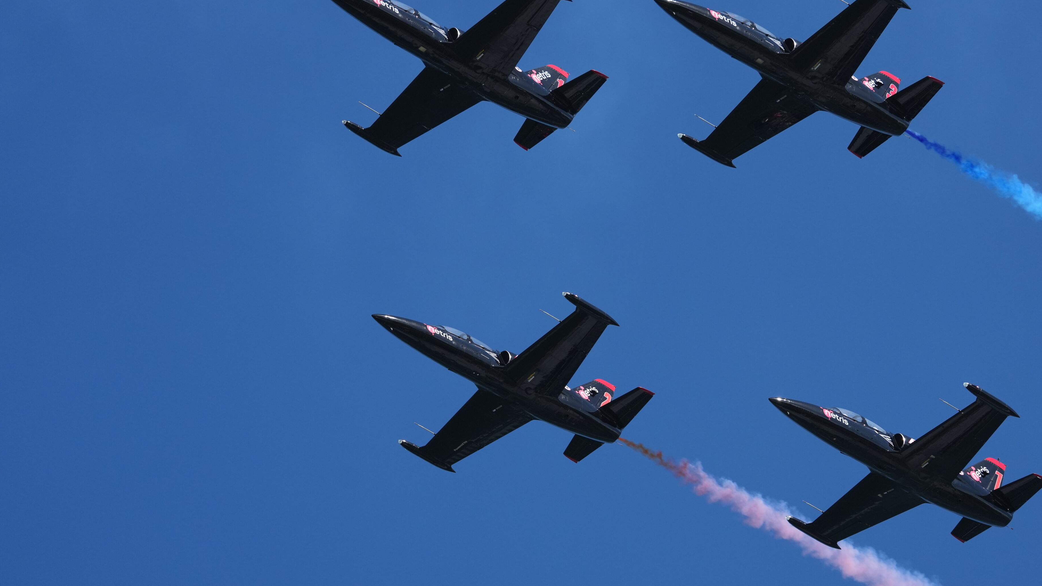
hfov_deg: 10.6
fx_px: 5608
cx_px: 613
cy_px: 241
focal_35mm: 203
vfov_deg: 6.0
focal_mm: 164
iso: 500
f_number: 4.5
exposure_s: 1/3200
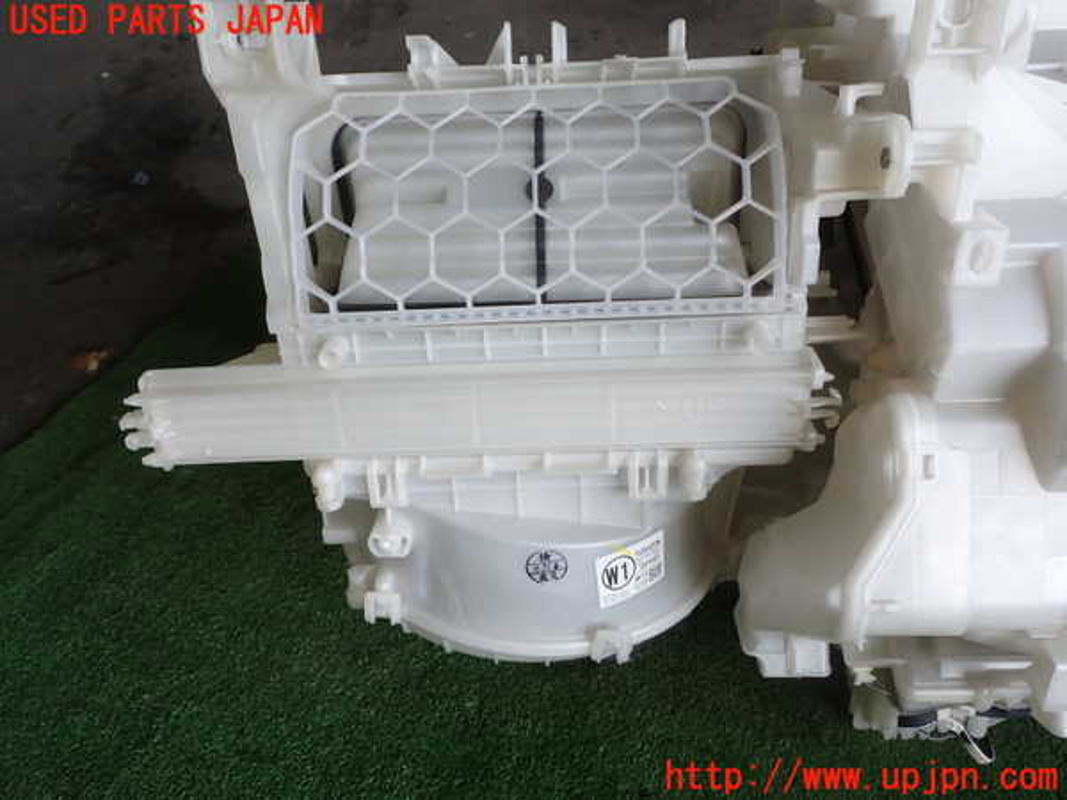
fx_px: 863
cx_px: 534
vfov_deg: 49.7
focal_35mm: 28
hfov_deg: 63.4
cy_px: 400
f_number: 3.2
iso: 100
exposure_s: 1/60
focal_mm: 5.05
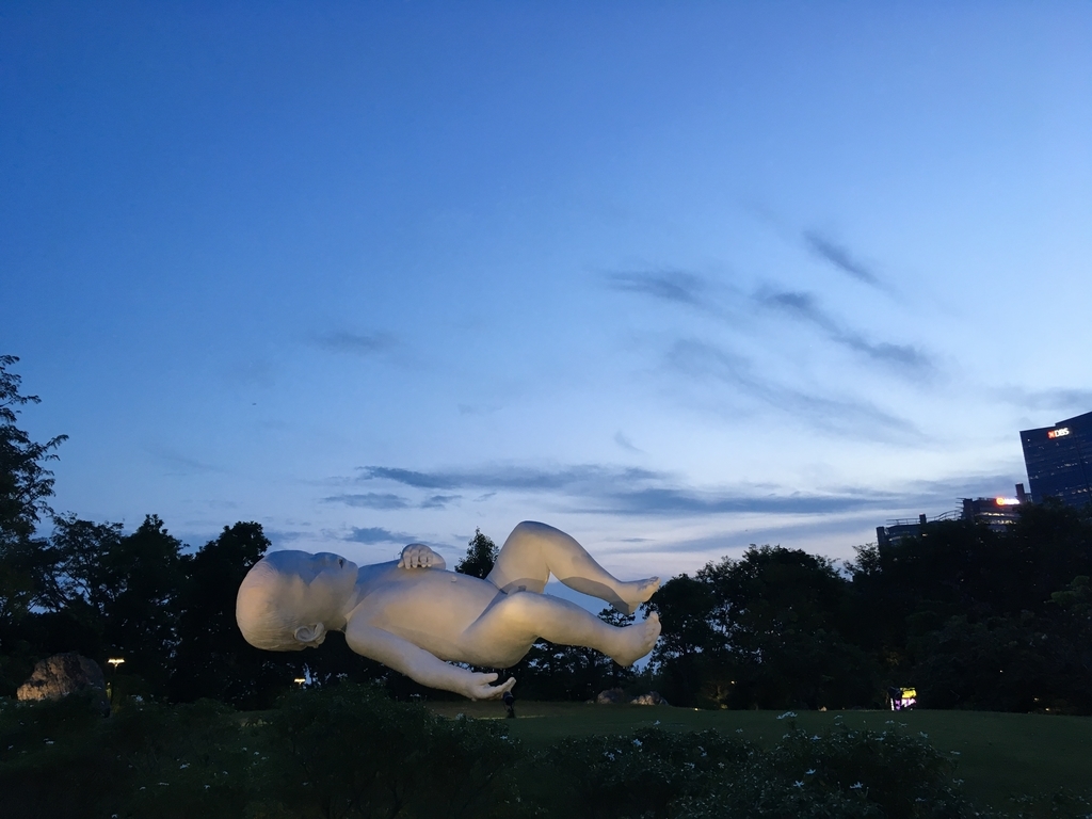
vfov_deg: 48.2
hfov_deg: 61.7
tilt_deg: +18.8
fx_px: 915
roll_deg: +0.6
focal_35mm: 29
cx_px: 546
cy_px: 410
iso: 80
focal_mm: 4.15
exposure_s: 1/33
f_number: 2.2
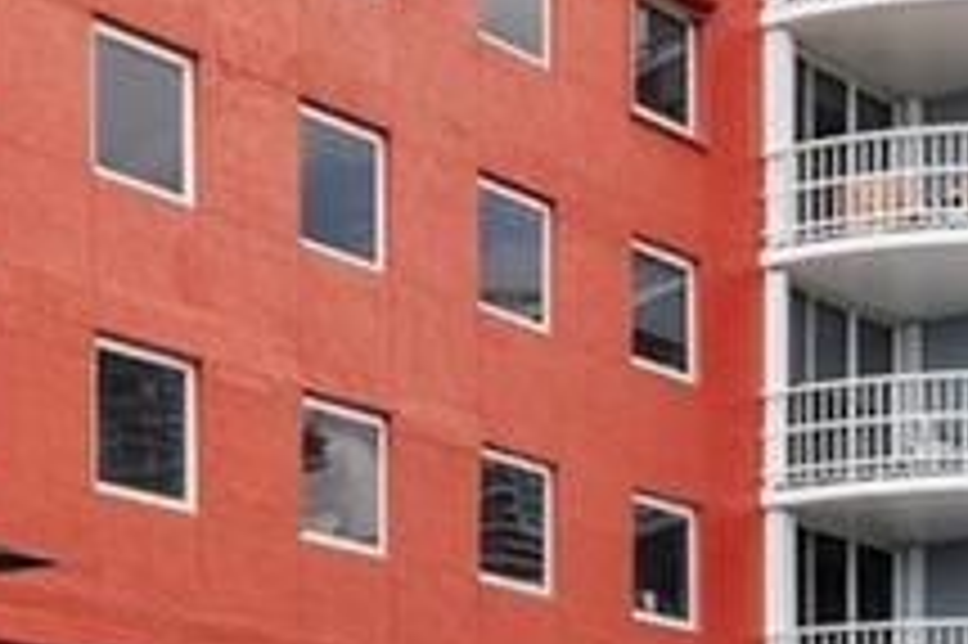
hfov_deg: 19.3
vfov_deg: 11.5
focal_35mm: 104
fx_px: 2794
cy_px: 1398
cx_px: 81
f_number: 8
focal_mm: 14
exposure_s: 1/125
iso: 200
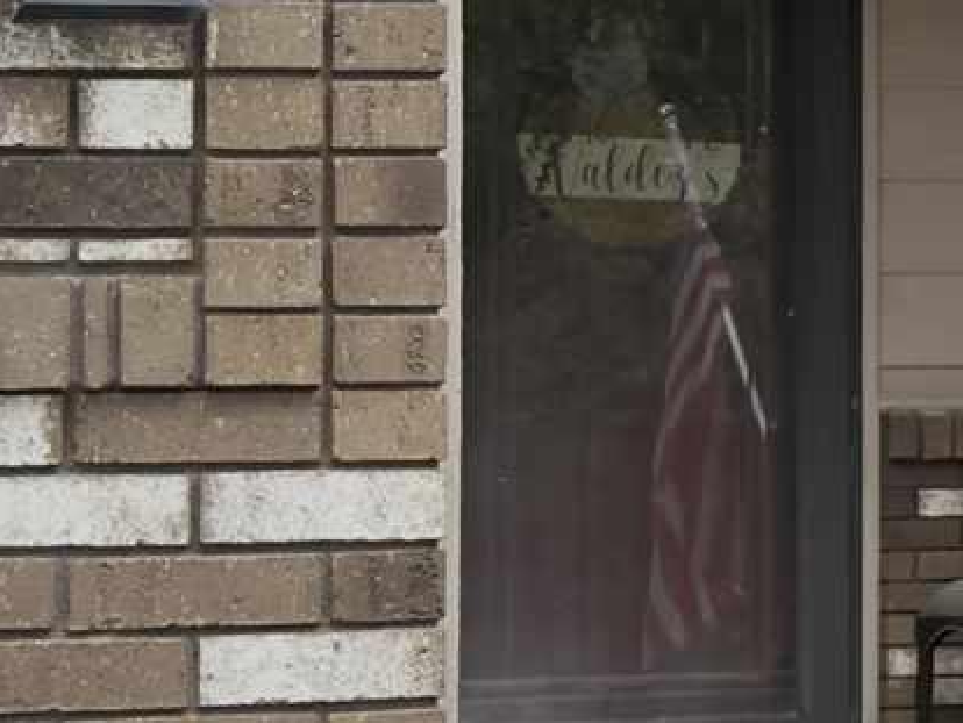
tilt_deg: +5.2
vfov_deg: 8.3
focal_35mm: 178
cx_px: 1818
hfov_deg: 10.4
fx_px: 4955
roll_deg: +1.9
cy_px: -167
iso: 100
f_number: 1.78
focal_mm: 6.76
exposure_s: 1/1013
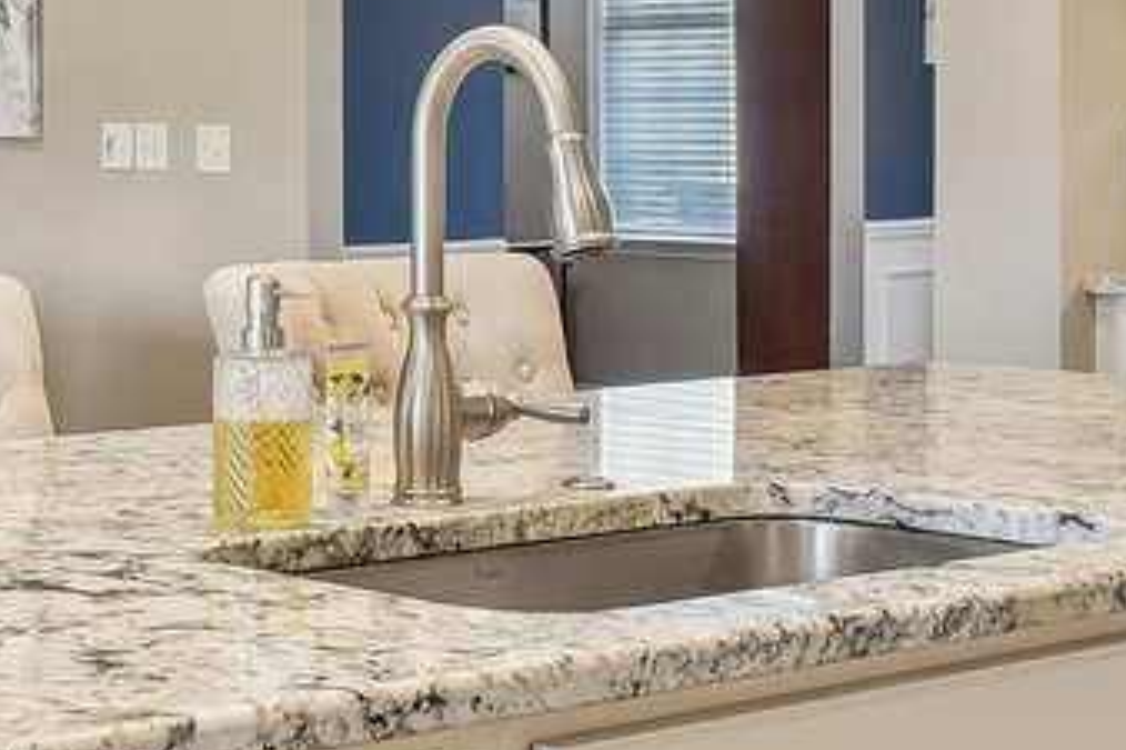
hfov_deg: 21.4
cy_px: 138
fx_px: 2845
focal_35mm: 91
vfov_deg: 14.9
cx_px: -63
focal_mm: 10
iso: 400
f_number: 8
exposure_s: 1/15
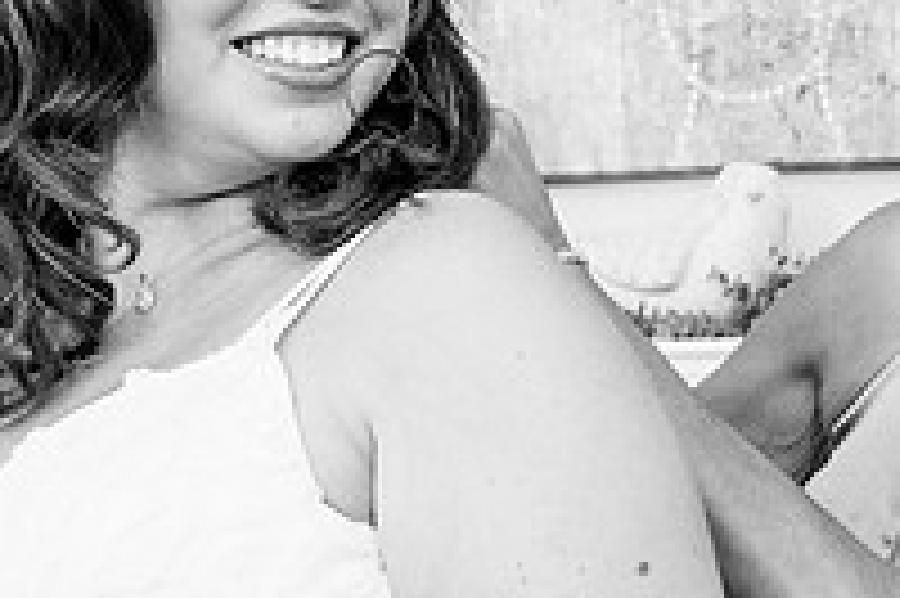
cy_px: 454
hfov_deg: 17.6
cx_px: 537
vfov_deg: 11.8
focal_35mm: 116
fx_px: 2898
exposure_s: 1/200
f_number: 5.6
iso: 2000
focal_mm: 35
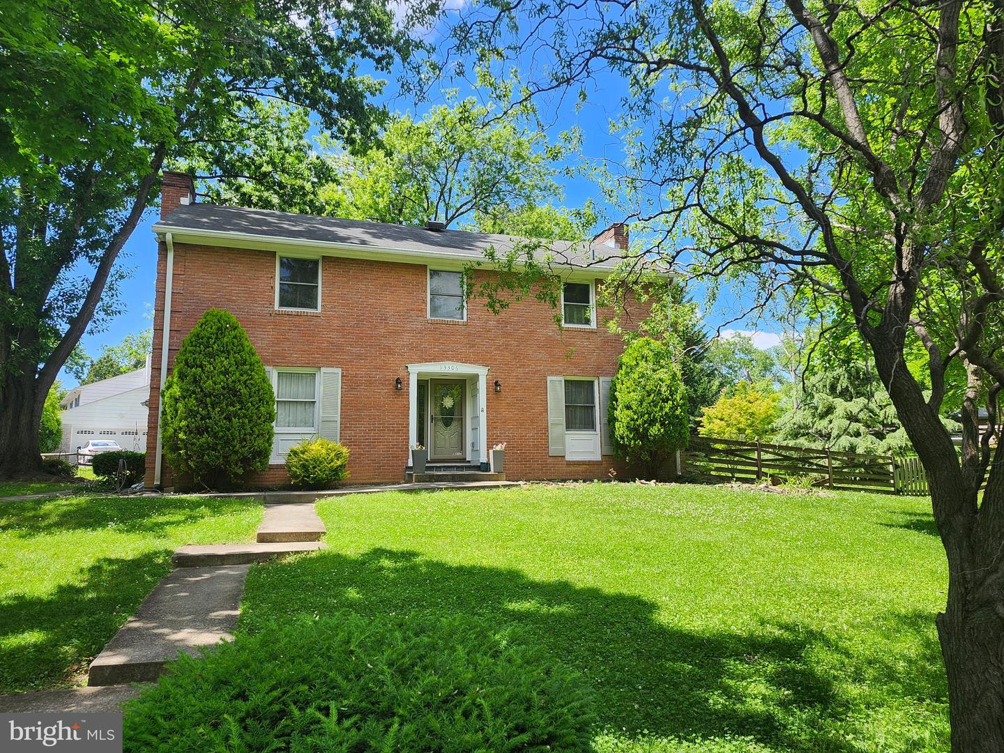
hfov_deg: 73.9
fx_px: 667
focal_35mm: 23
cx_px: 502
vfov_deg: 58.9
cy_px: 376
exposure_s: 1/541
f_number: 1.8
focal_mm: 5.54
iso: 25
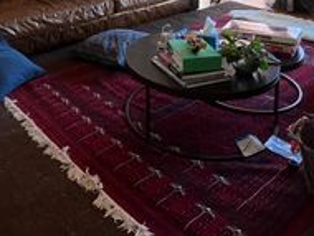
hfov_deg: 44.8
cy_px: -64
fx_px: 372
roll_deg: +1.2
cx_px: 96
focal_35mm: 41
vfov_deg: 29.1
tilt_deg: -7.5
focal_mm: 1.57
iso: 160
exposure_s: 1/60
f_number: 1.8
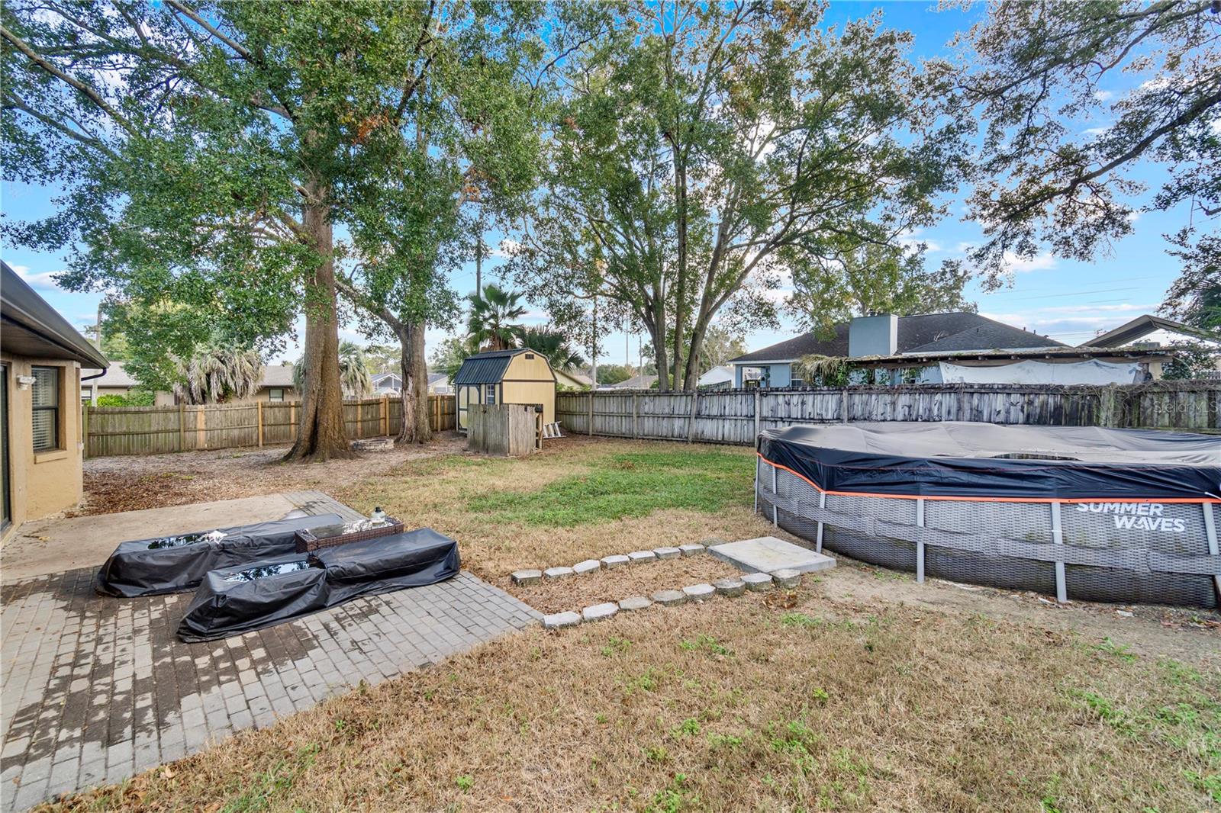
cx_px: 610
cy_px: 406
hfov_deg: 100.4
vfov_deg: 77.3
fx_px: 509
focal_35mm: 15
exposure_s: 1/30
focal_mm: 10
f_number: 8
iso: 100
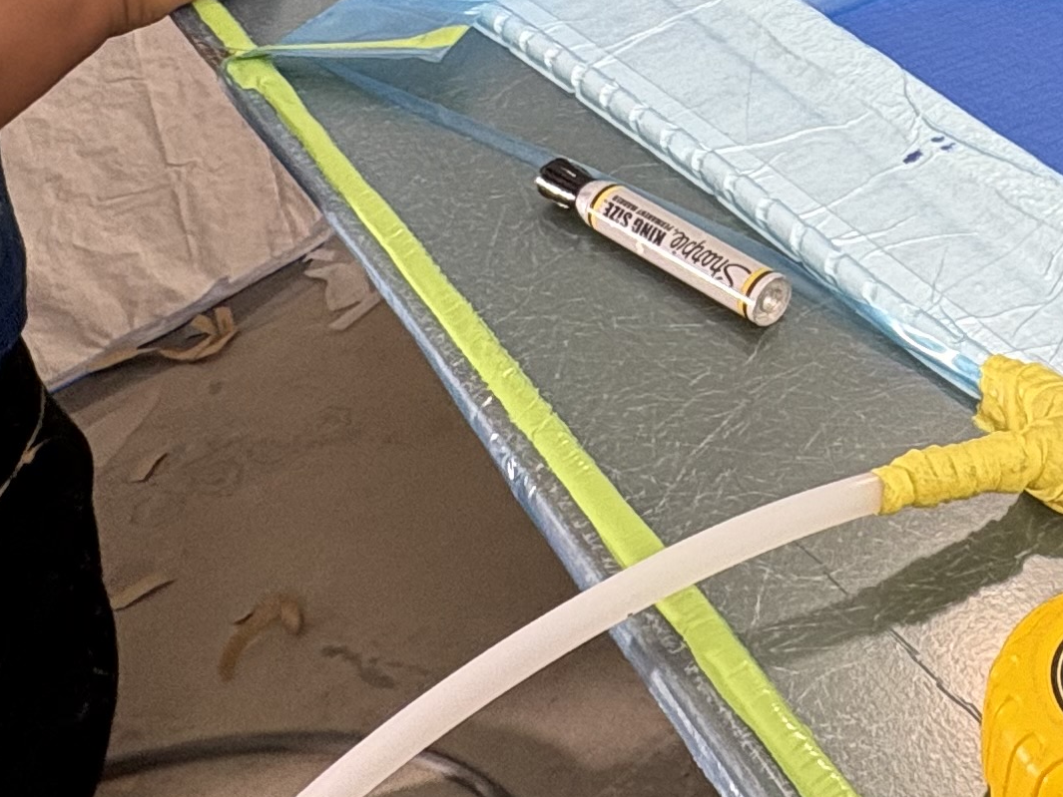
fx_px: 1628
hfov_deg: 33.3
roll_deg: -2.7
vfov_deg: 25.9
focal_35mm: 53
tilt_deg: -24.1
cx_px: 1048
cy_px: -28
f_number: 2.2
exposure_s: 1/120
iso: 200
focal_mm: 2.22
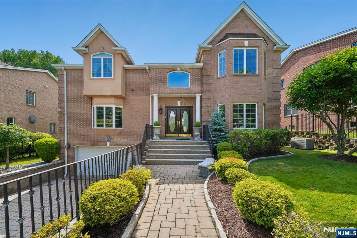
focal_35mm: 13
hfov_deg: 108.3
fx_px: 129
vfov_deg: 85.4
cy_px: 119
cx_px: 178
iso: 100
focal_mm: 13
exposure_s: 1/80
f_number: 11
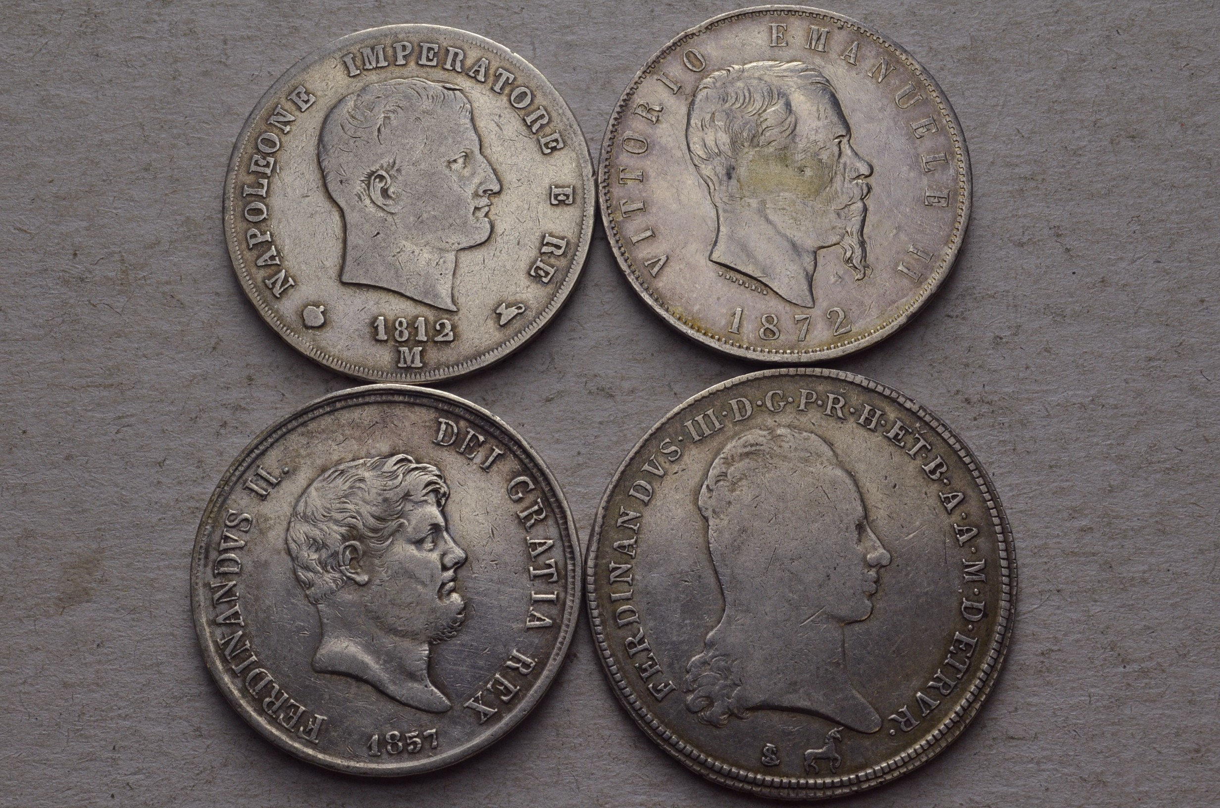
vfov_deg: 22.5
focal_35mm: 60
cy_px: 404
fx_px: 2029
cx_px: 610
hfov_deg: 33.5
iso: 400
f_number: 14
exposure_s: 1/250
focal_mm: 40
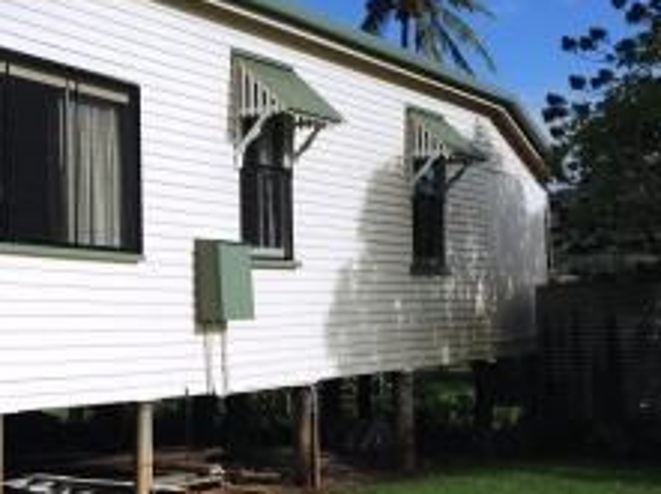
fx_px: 1277
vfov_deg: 21.9
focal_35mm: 67
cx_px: 233
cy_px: 251
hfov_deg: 28.9
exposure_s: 1/4525
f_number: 2.4
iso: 50
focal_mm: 4.12
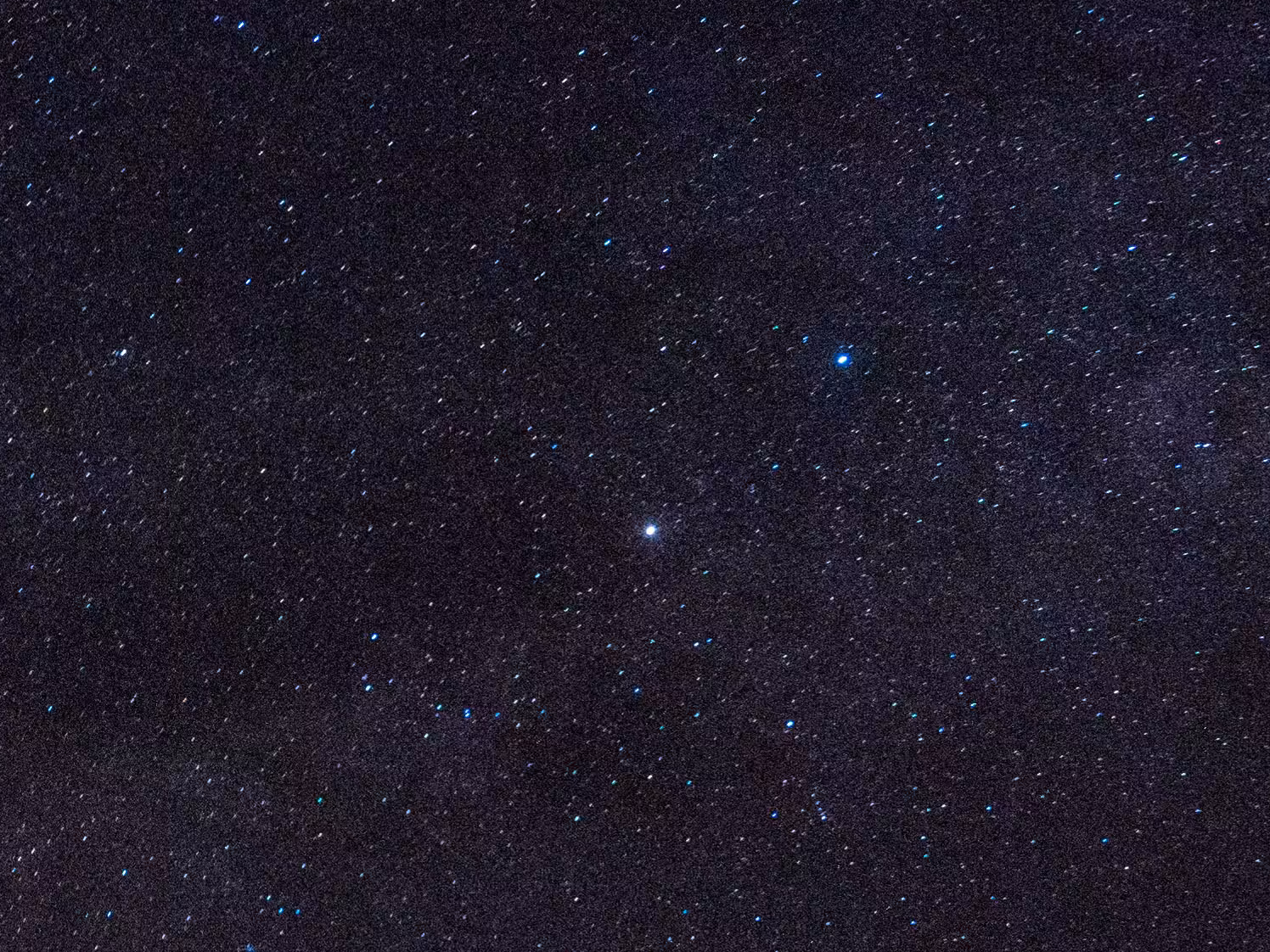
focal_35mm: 81
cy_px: 706
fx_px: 2972
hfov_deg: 23.4
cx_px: 109
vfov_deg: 18.1
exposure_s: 30
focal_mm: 14
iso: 800
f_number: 7.1
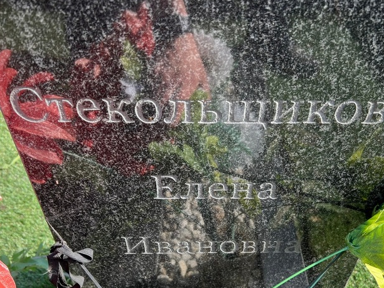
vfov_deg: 41.4
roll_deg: -0.8
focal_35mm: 34
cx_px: 214
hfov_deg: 53.8
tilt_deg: -40.5
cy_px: 186
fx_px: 377
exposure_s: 1/452
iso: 50
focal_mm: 5.7
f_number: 1.5
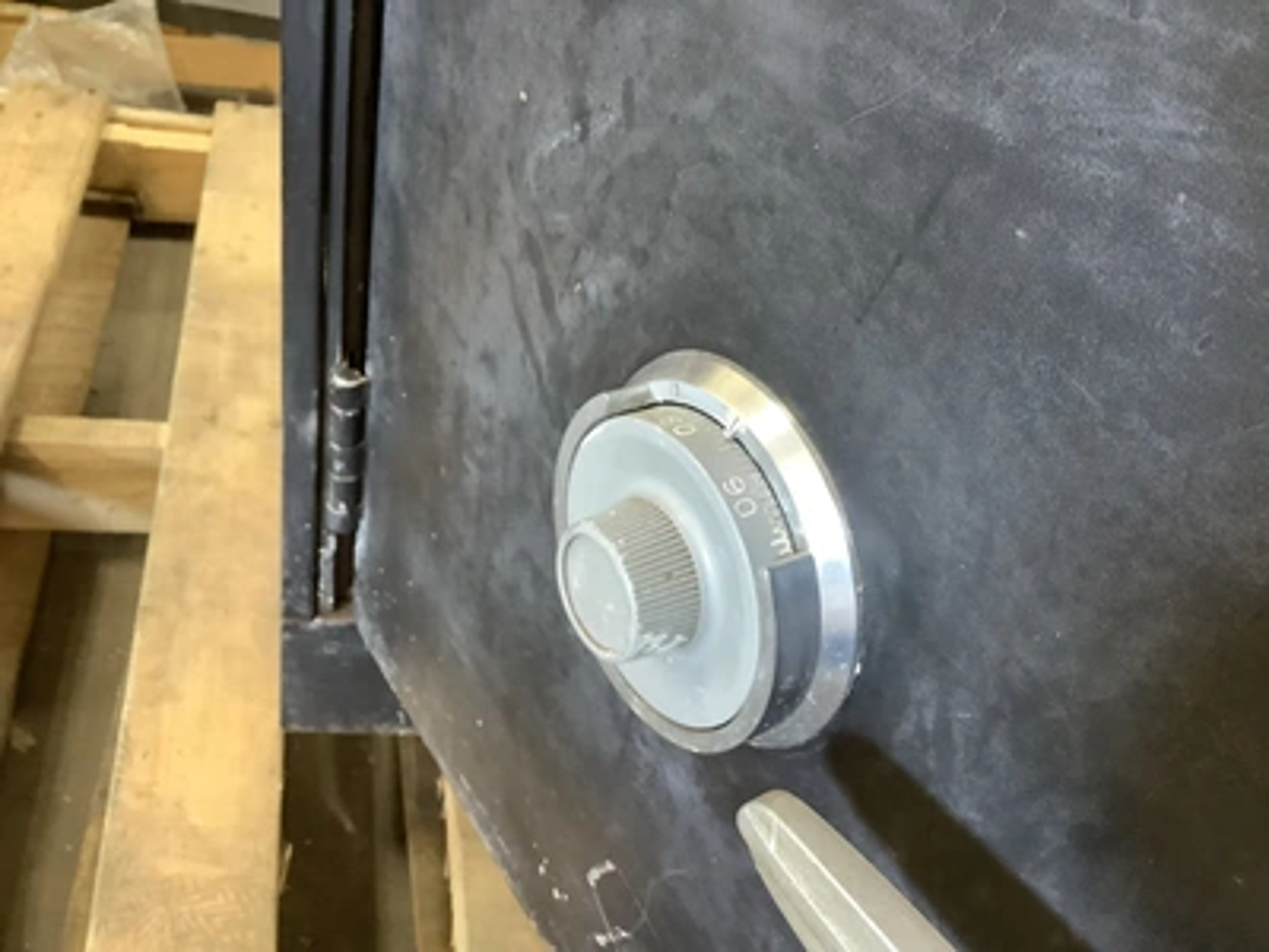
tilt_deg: -37.6
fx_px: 1136
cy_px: 476
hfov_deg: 58.4
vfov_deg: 45.4
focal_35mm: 31
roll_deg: -17.4
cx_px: 634
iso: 640
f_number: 2.4
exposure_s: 1/24
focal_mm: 3.3
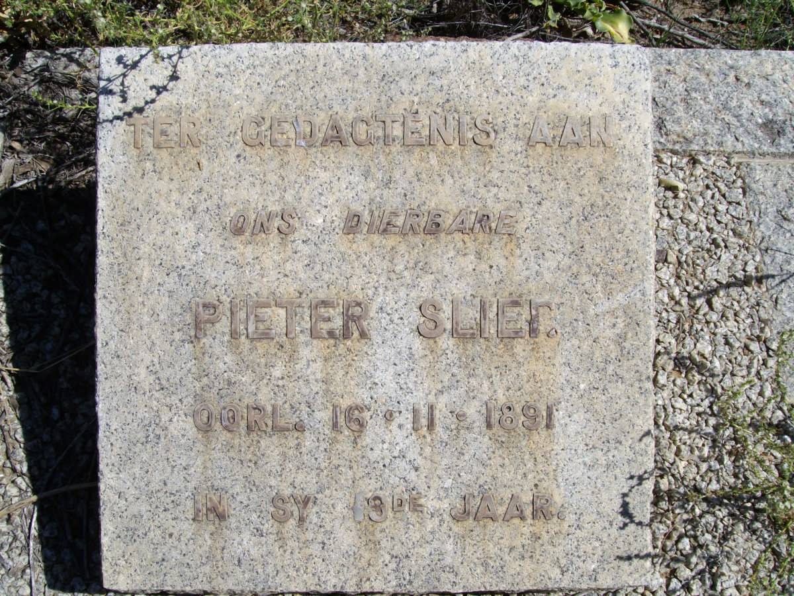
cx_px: 397
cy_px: 298
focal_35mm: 36
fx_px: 826
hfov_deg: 51.4
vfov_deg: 39.7
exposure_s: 1/800
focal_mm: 6
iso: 80
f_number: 4.8
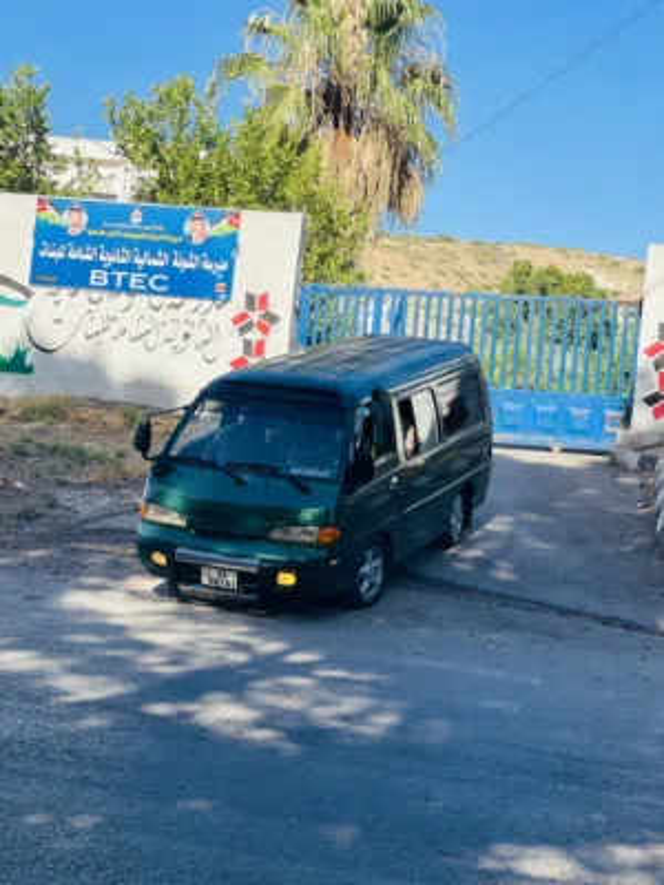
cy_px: 442
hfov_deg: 22.9
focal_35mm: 64
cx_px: 332
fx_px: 1637
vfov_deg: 30.3
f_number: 2.2
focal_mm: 7.5
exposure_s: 1/1033
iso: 32
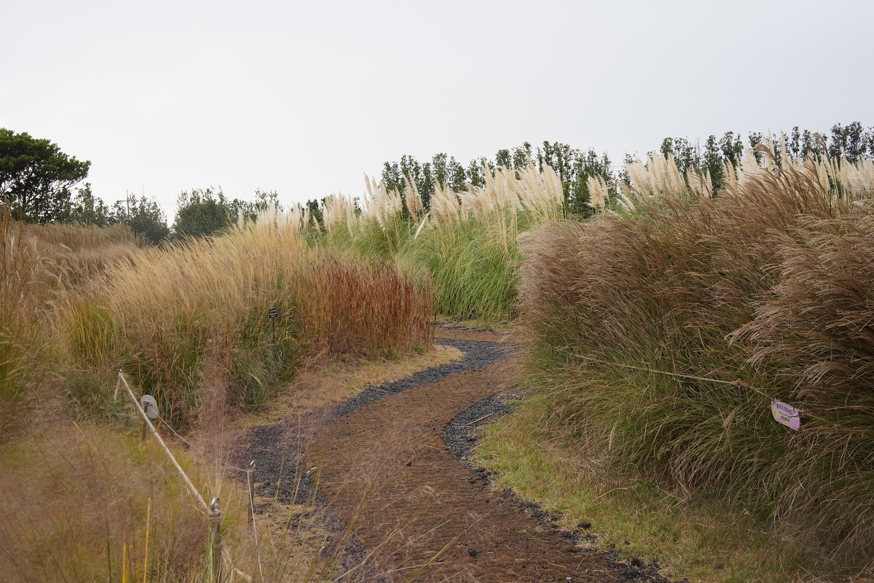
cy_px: 290
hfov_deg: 47.4
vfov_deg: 32.6
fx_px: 996
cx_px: 450
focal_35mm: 41
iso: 1250
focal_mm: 35
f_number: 10
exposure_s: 1/100
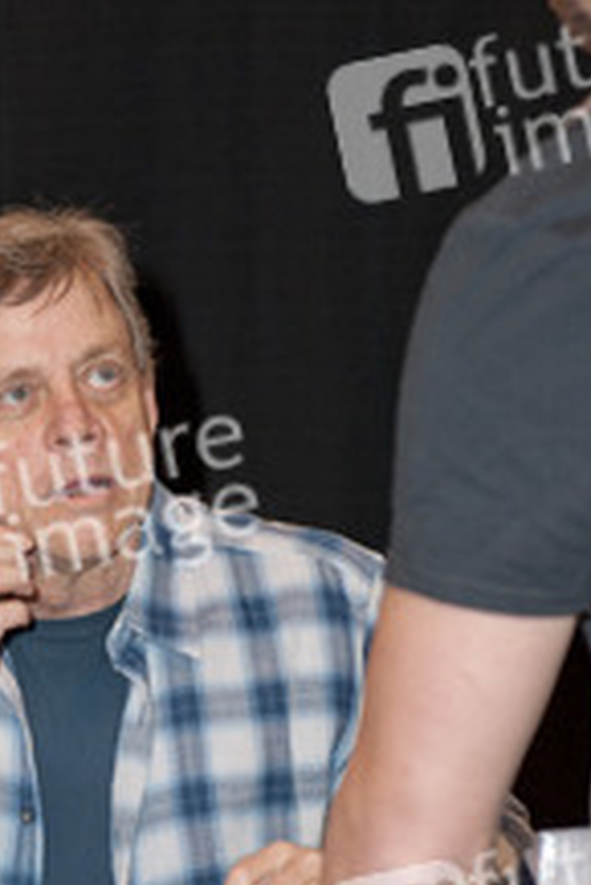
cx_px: 169
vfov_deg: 15.8
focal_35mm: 129
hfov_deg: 10.6
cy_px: 718
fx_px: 3171
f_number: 4
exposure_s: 1/400
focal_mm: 70
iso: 500
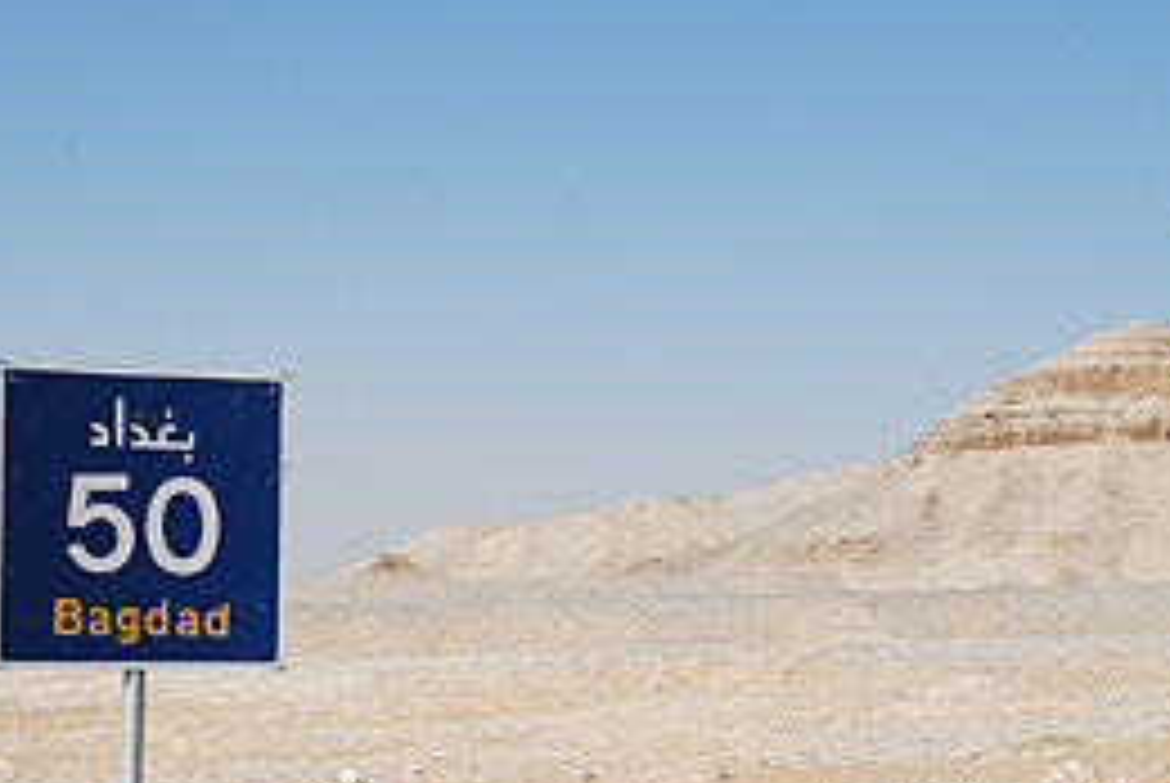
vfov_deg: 13.2
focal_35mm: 104
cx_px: 522
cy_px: 484
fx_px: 3384
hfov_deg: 19.6
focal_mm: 40
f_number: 11
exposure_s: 1/400
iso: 200
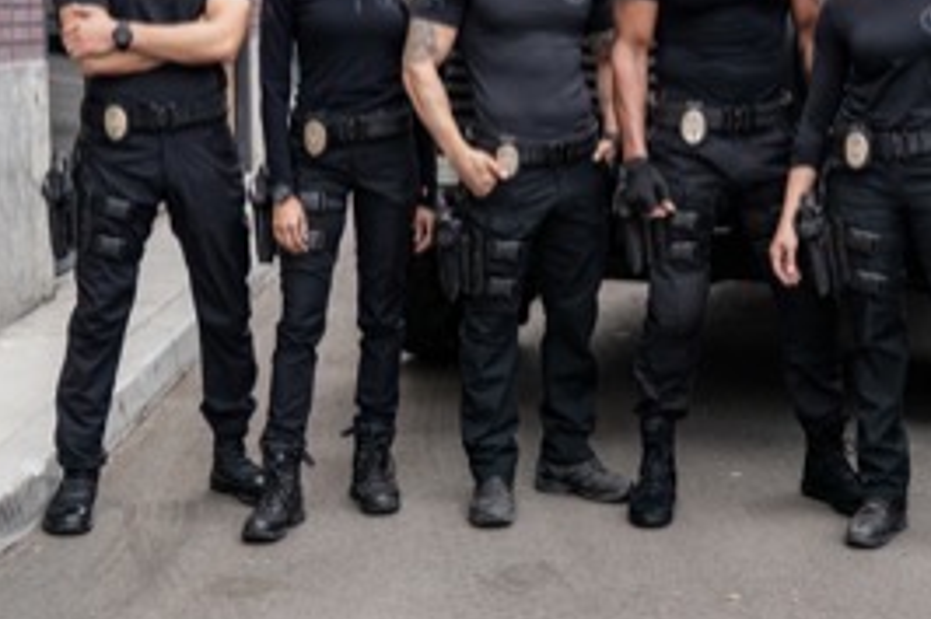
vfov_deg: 20.9
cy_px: 107
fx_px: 1654
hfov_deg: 30.8
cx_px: 721
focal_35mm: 64
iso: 2000
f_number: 6.3
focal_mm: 34
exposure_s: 1/200
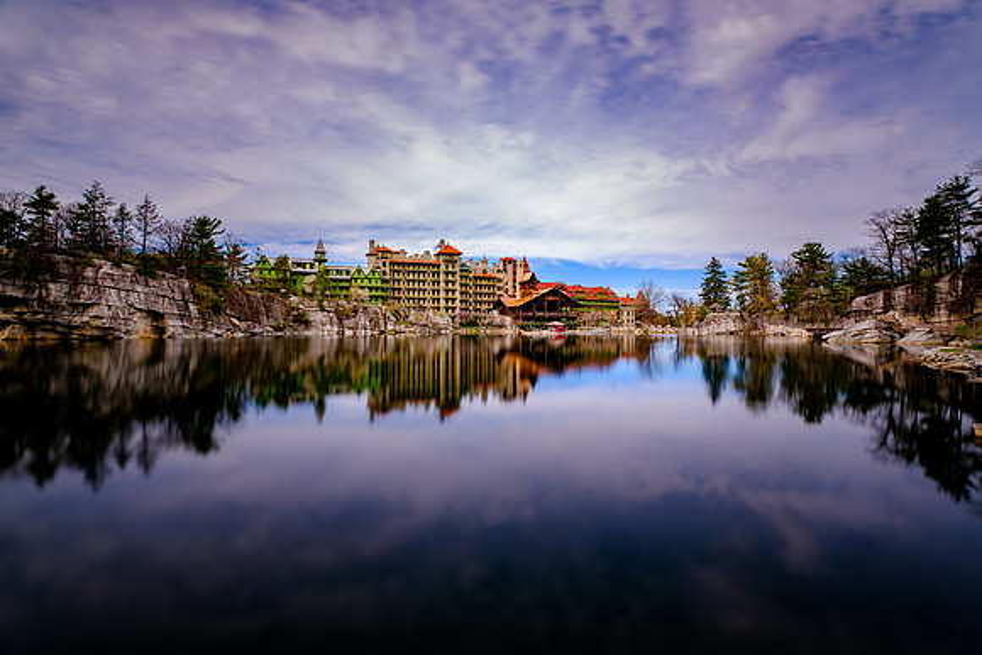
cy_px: 323
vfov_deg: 74.5
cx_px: 495
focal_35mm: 16
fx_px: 431
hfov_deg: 97.5
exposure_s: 8
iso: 200
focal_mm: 10
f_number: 8
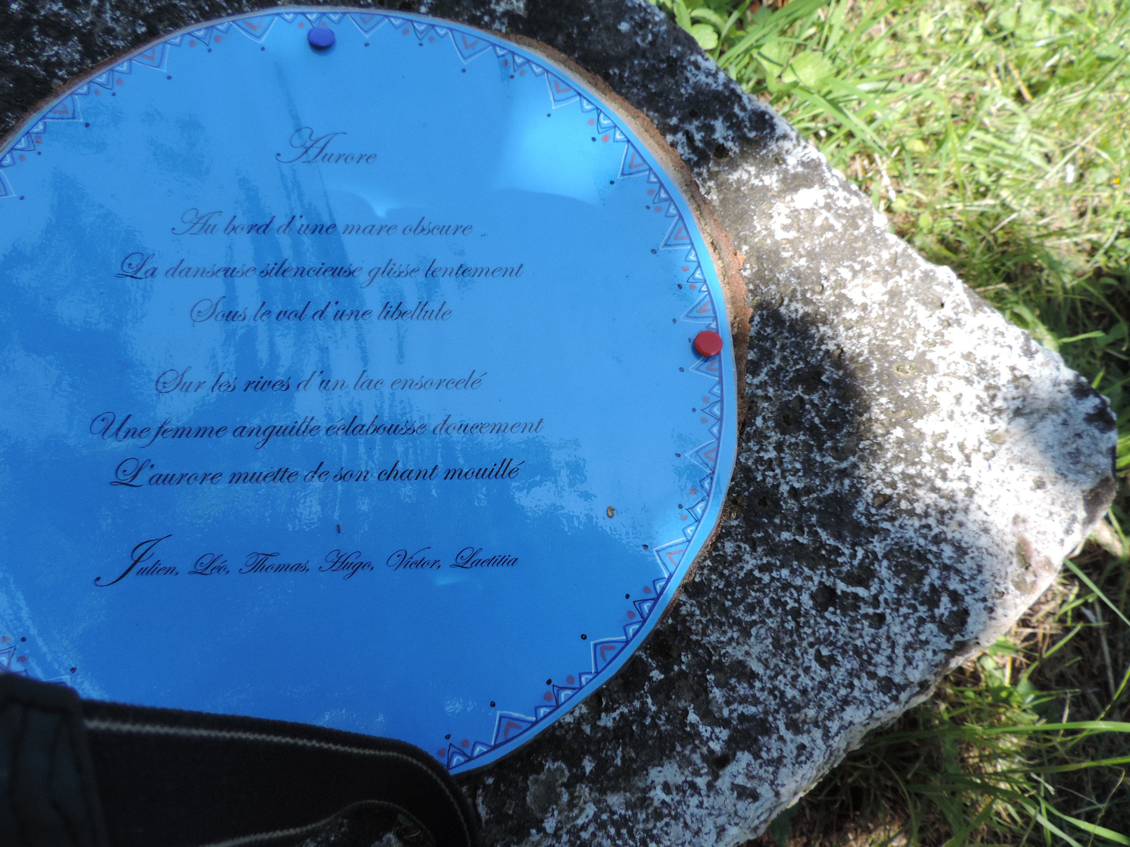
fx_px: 881
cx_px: 566
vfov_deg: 51.4
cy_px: 416
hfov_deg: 65.3
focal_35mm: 27
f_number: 3
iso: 80
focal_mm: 4.3
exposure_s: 1/400
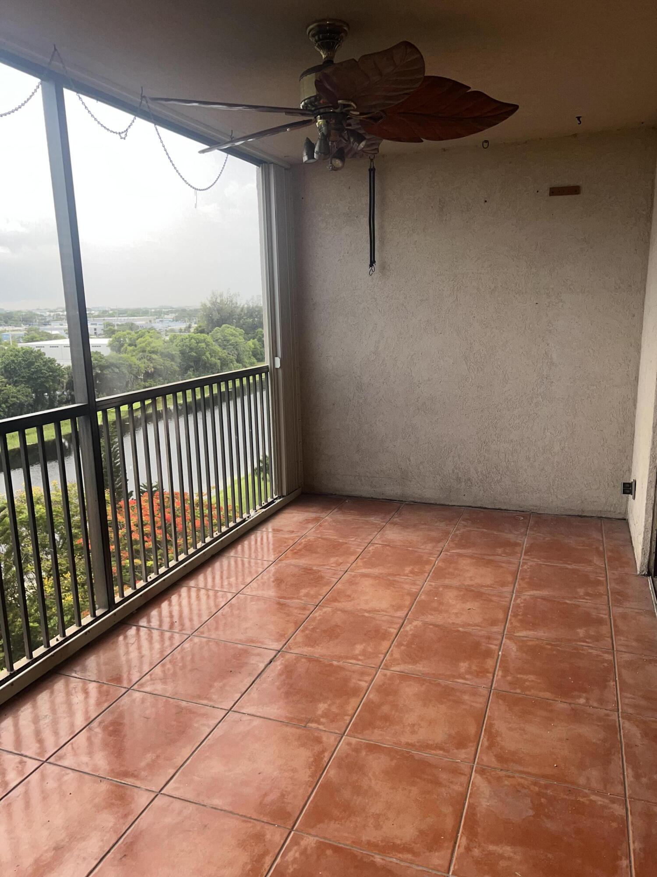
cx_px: 328
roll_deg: +0.9
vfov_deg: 67.3
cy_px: 438
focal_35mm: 26
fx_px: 658
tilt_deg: -11.6
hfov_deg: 53.1
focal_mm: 5.7
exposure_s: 1/287
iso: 32
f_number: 1.5
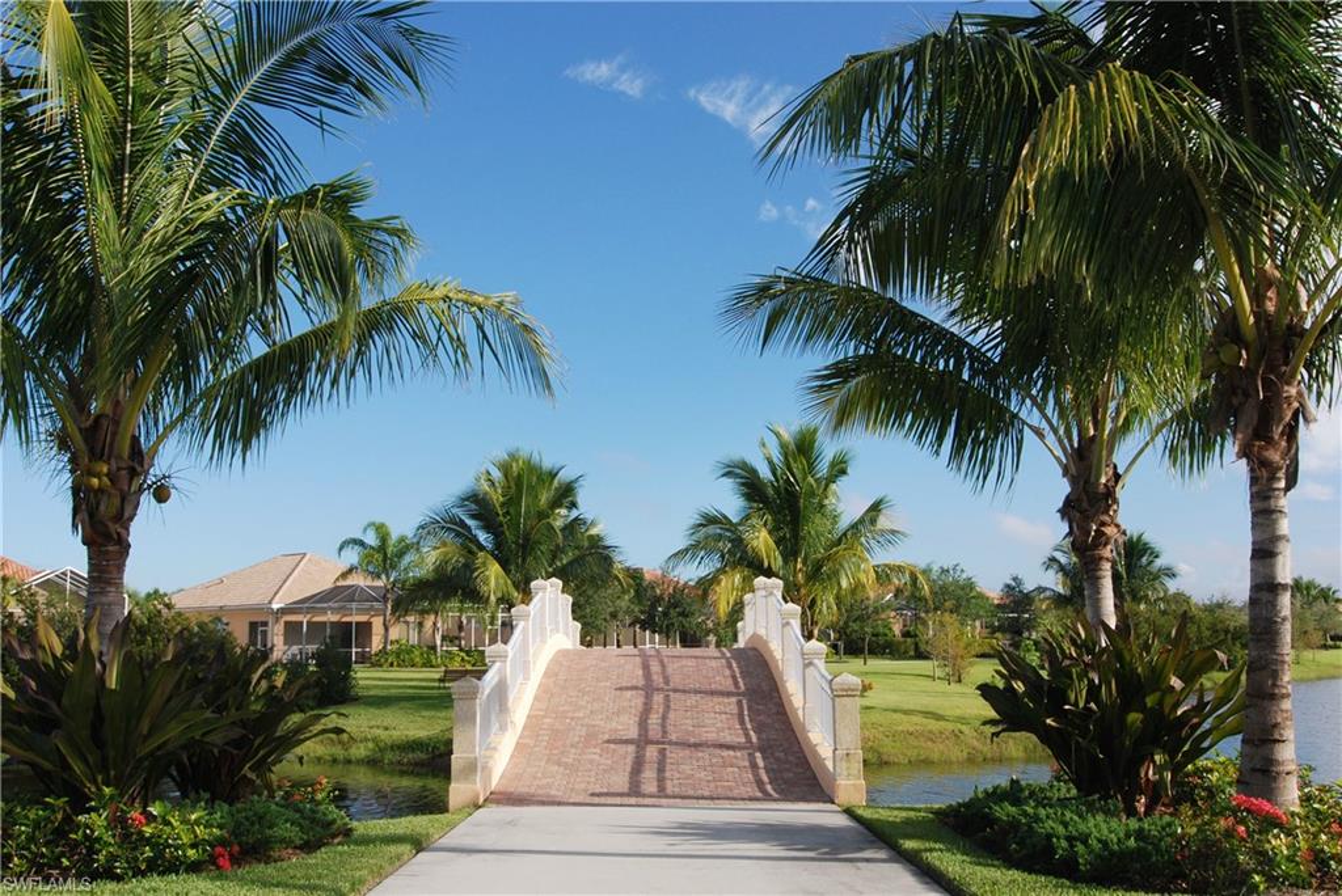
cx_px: 671
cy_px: 448
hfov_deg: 53.1
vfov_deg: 36.9
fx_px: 1343
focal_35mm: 36
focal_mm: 24
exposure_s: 1/40
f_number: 22
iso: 200
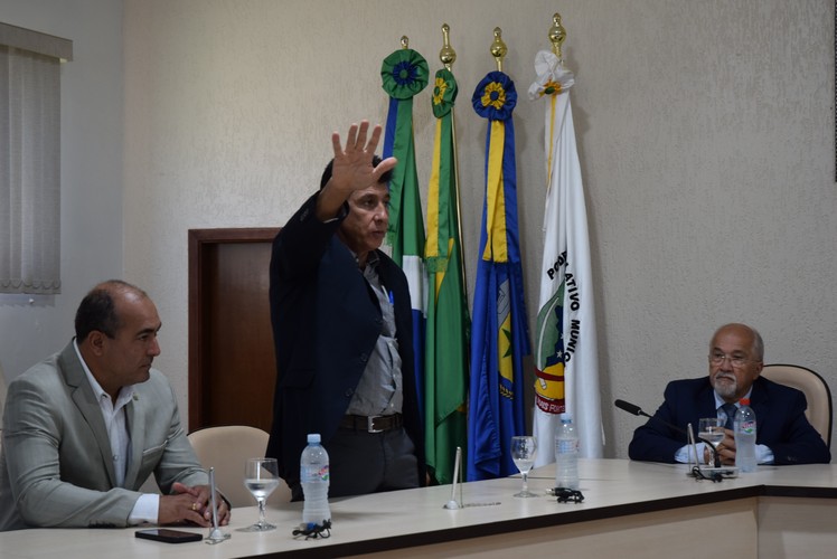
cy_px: 280
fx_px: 1675
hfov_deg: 28.1
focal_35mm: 72
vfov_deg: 19.0
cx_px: 418
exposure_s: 1/60
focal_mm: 48
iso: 560
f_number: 4.5
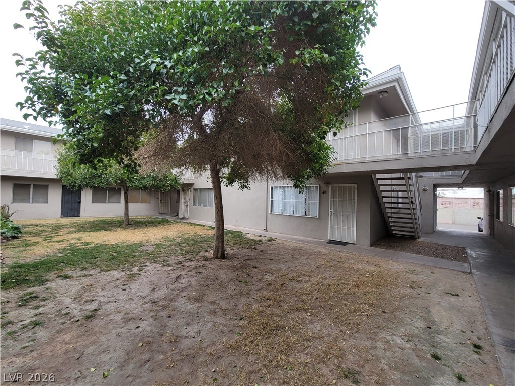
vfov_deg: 89.9
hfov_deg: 106.2
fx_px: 193
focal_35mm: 13
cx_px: 258
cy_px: 193
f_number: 2.2
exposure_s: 1/357
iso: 64
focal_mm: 2.2
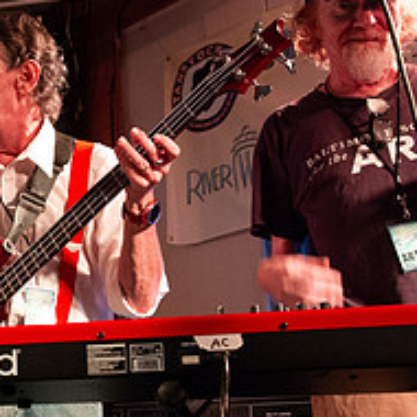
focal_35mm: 75
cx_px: -169
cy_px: 334
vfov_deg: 22.7
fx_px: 1022
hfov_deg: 20.4
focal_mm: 29
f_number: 6.3
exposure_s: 1/50
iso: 6400
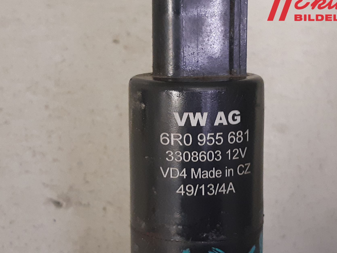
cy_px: 142
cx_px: 184
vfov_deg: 44.1
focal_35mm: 32
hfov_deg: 56.7
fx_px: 312
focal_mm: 3.93
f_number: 1.7
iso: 250
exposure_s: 1/50
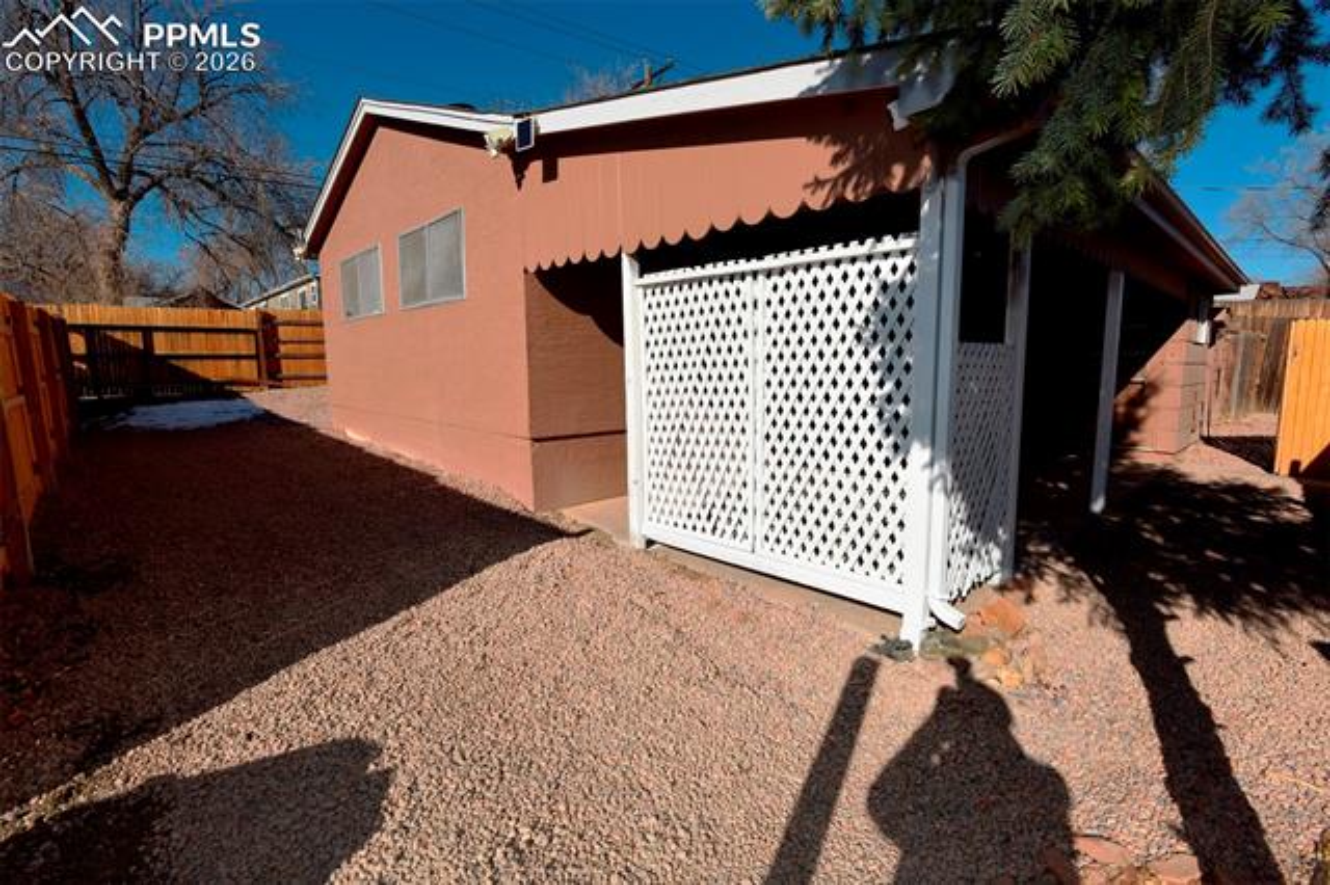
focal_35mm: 16
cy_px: 442
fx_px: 591
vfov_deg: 73.7
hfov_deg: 96.8
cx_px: 665
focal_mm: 16
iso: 100
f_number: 11
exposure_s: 1/320
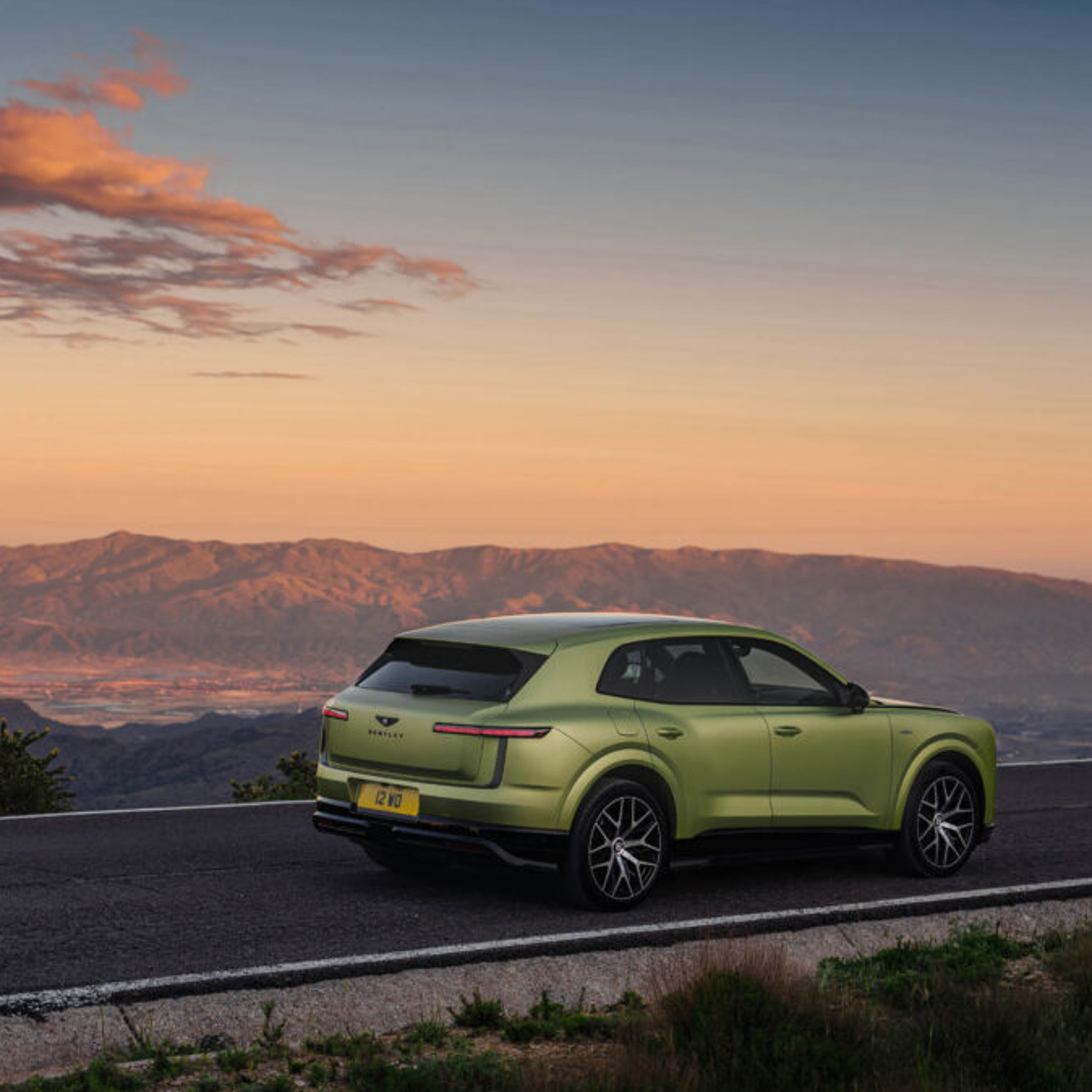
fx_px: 2213
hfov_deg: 27.7
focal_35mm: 62
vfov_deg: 27.7
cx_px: 523
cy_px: 547
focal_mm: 48
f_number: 2.8
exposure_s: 1/200
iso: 100
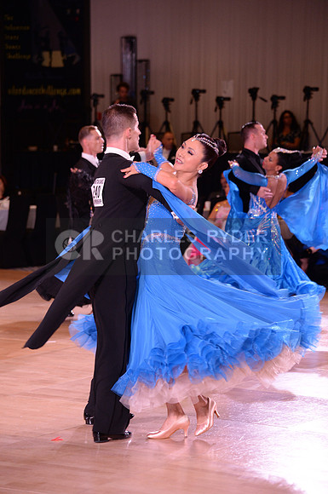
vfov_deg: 18.6
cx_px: 164
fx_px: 1508
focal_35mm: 110
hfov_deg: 12.4
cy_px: 247
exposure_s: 1/250
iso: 2000
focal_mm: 110
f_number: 4.5
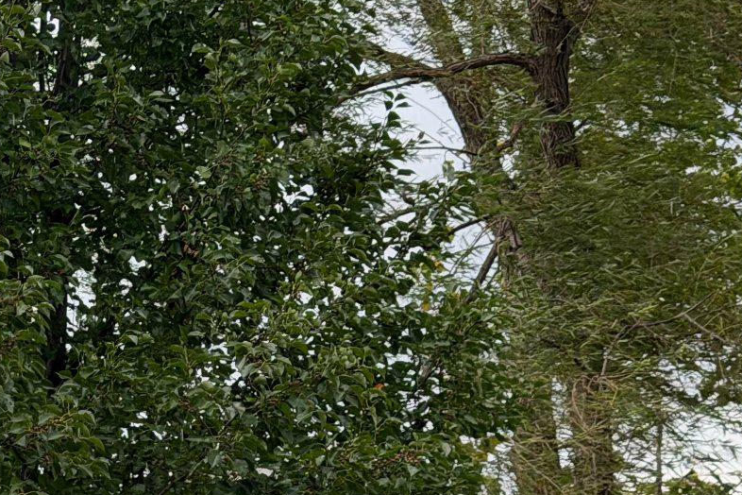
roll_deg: -1.5
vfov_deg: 10.3
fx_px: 2679
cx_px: -173
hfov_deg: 15.2
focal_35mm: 130
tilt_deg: +2.7
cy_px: 688
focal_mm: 6.76
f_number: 1.78
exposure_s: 1/147
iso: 100
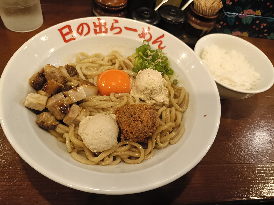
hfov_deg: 69.4
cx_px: 137
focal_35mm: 25
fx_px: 198
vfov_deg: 54.9
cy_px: 102
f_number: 1.7
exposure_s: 1/30
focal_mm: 4.7
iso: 1250
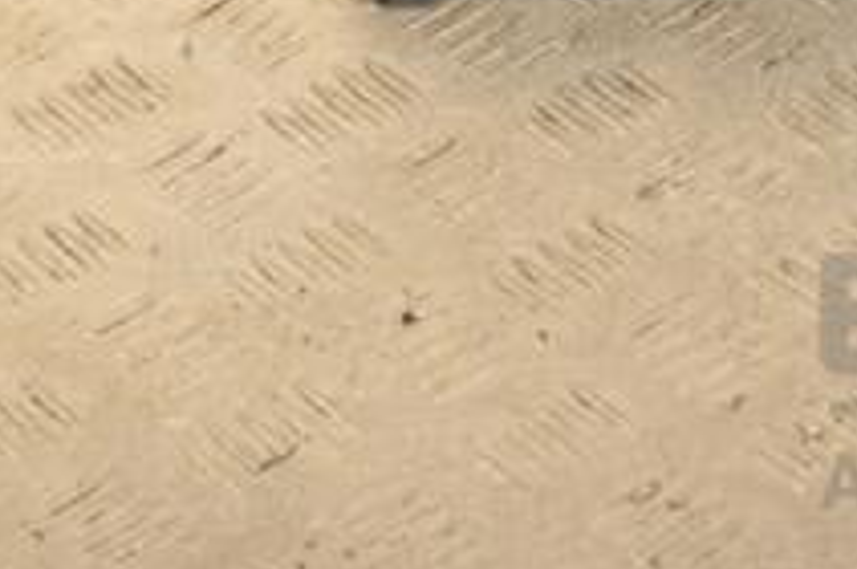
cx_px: 743
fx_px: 4065
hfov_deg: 12.0
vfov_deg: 7.9
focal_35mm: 171
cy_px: -228
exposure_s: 1/200
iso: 800
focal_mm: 40
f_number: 6.3
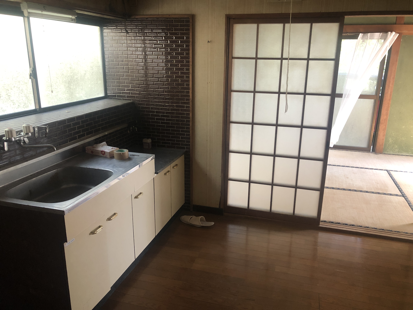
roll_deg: -0.2
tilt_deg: -17.4
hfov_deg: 63.4
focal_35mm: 28
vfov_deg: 49.7
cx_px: 206
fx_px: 334
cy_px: 155
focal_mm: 3.99
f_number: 1.8
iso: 50
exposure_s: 1/15
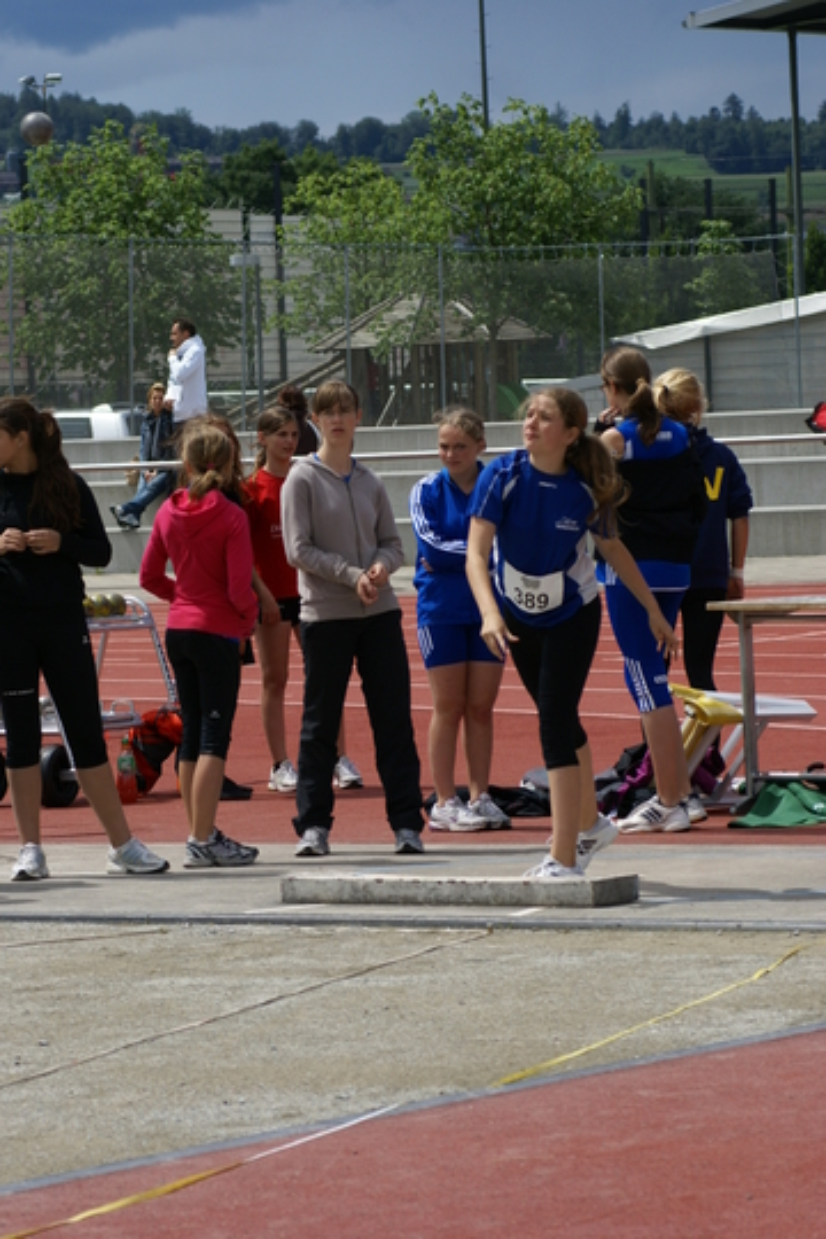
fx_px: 6195
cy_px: 620
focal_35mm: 180
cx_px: 413
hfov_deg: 7.6
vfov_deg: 11.4
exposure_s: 1/500
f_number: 6.3
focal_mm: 120
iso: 100
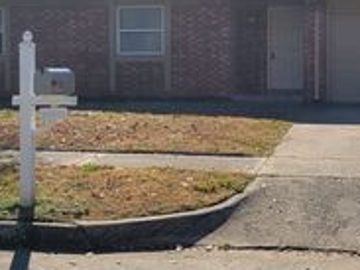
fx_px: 738
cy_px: 80
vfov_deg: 20.6
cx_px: 250
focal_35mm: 71
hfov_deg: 27.2
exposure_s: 1/2628
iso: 40
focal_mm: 5.4
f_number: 1.8
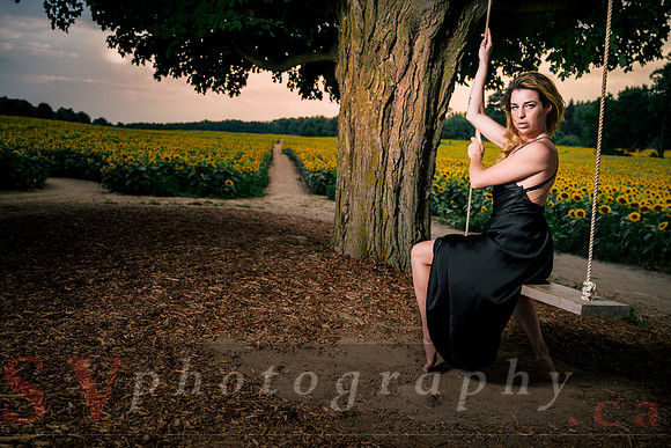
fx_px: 503
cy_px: 224
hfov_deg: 67.4
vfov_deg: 48.0
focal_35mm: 27
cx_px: 336
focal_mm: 27
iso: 64
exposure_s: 1/30
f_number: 2.8
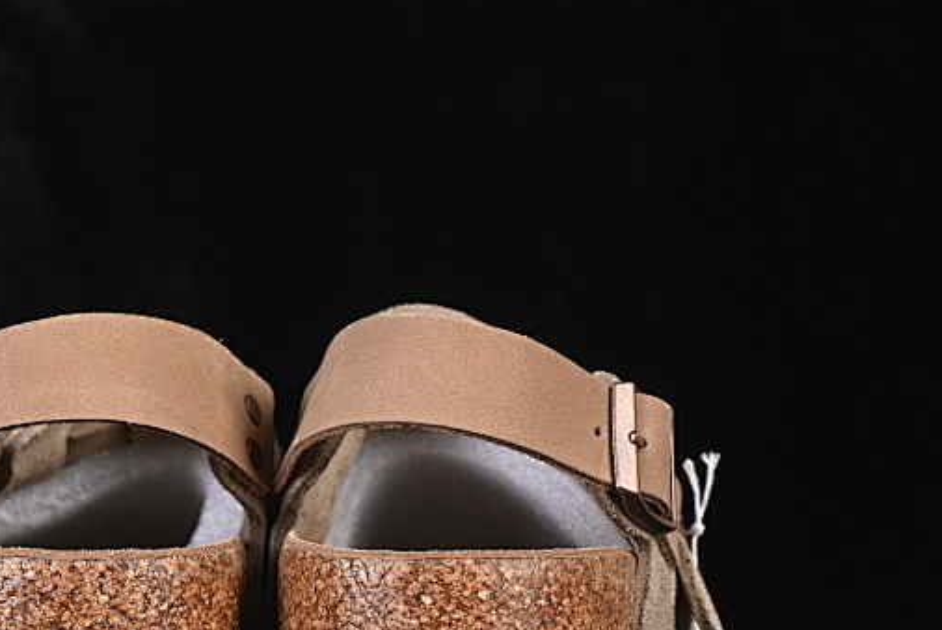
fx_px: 4189
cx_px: 251
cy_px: 291
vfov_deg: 8.6
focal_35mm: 160
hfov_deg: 12.8
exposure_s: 1/60
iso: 160
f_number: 6.3
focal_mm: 50
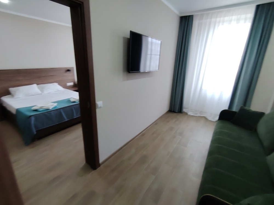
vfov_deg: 74.7
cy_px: 102
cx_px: 137
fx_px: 135
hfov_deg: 91.0
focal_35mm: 17
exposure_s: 1/50
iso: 235
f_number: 2.2
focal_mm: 1.42
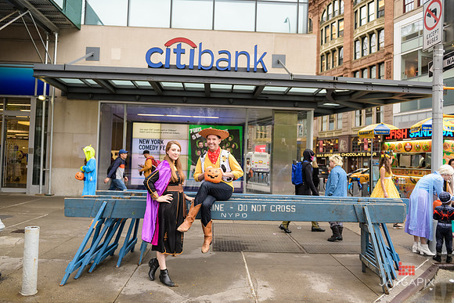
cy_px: 152
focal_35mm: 29
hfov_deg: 63.6
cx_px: 227
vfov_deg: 45.0
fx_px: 366
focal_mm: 29
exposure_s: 1/400
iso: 800
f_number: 3.2
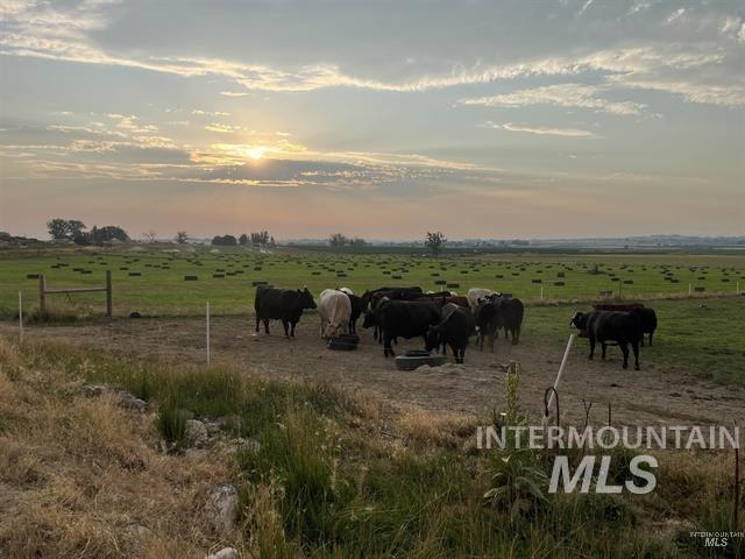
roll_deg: +0.8
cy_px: 280
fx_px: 560
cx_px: 372
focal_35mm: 26
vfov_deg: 53.1
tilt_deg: -4.5
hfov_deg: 67.3
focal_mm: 5.1
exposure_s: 1/3745
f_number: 1.6
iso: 50
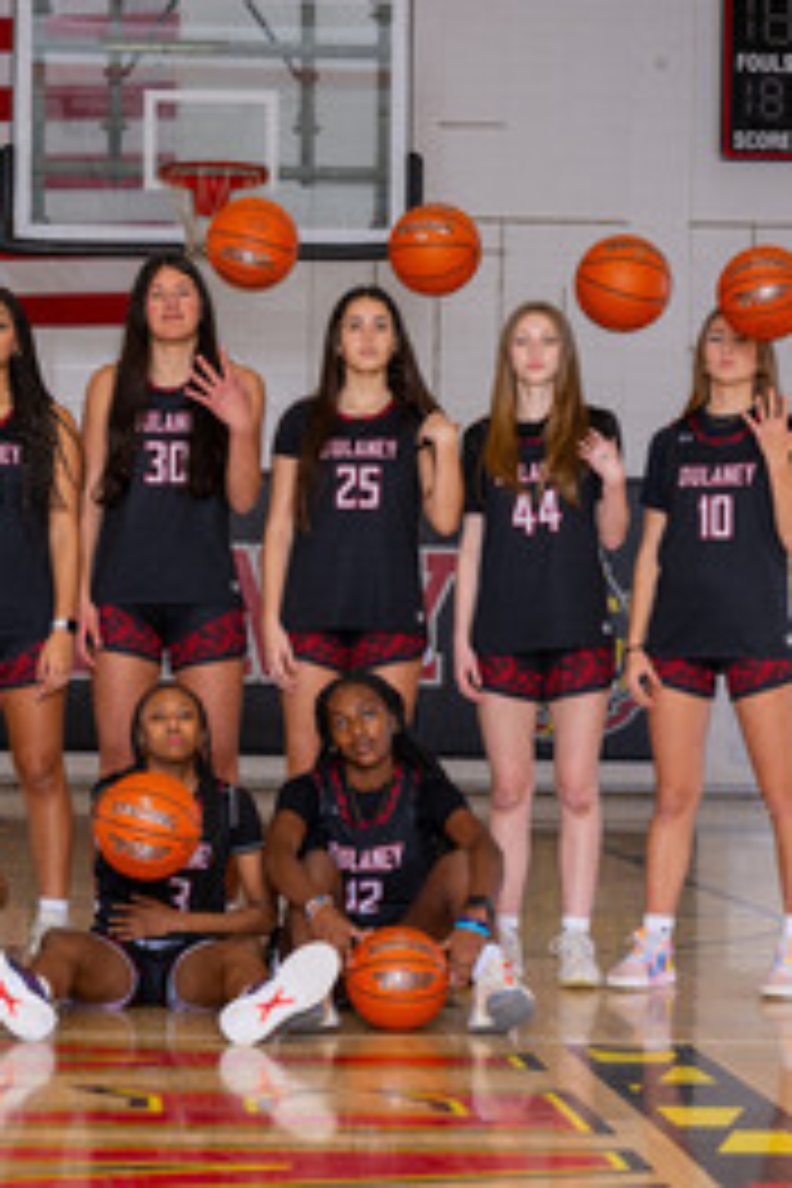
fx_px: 3498
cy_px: 592
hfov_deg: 12.9
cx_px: 194
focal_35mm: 106
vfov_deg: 19.3
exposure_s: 1/100
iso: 200
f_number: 5
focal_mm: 70
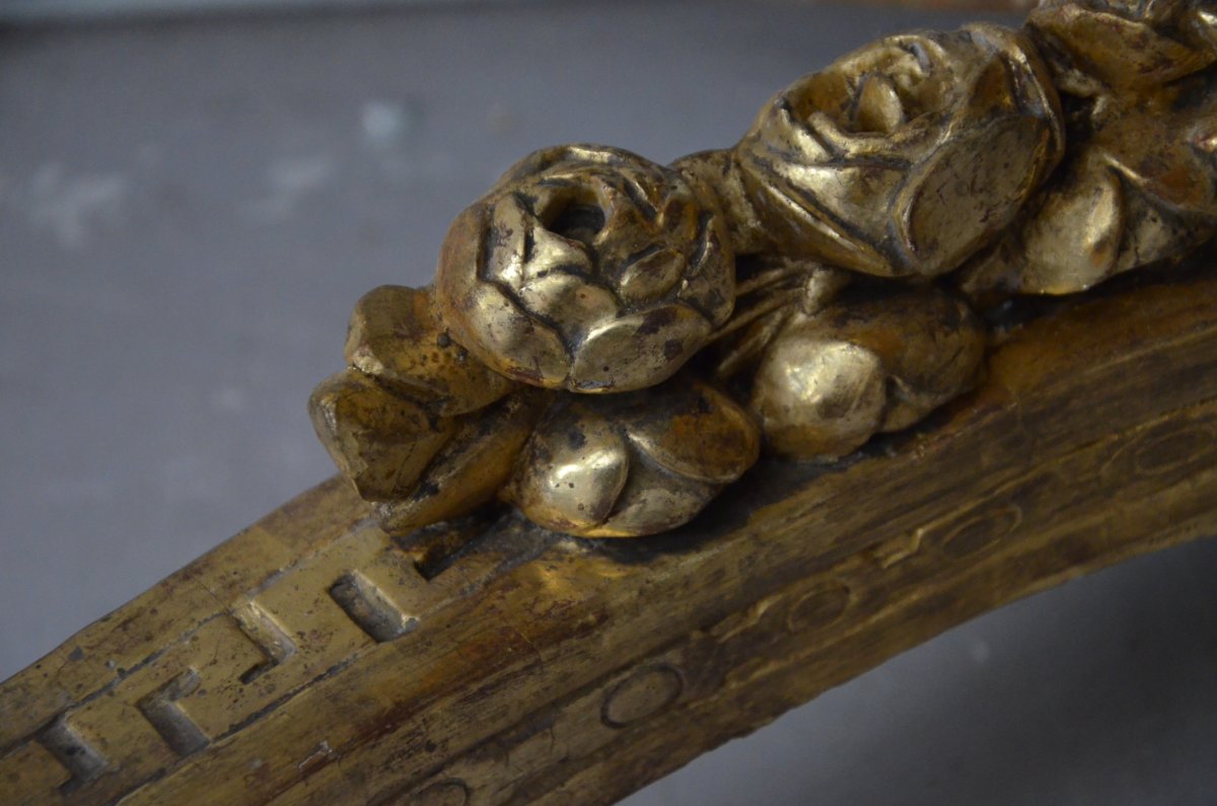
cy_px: 403
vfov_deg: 10.1
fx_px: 4555
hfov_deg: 15.2
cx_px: 608
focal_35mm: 135
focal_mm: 90
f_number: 5.6
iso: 3200
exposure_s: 1/20
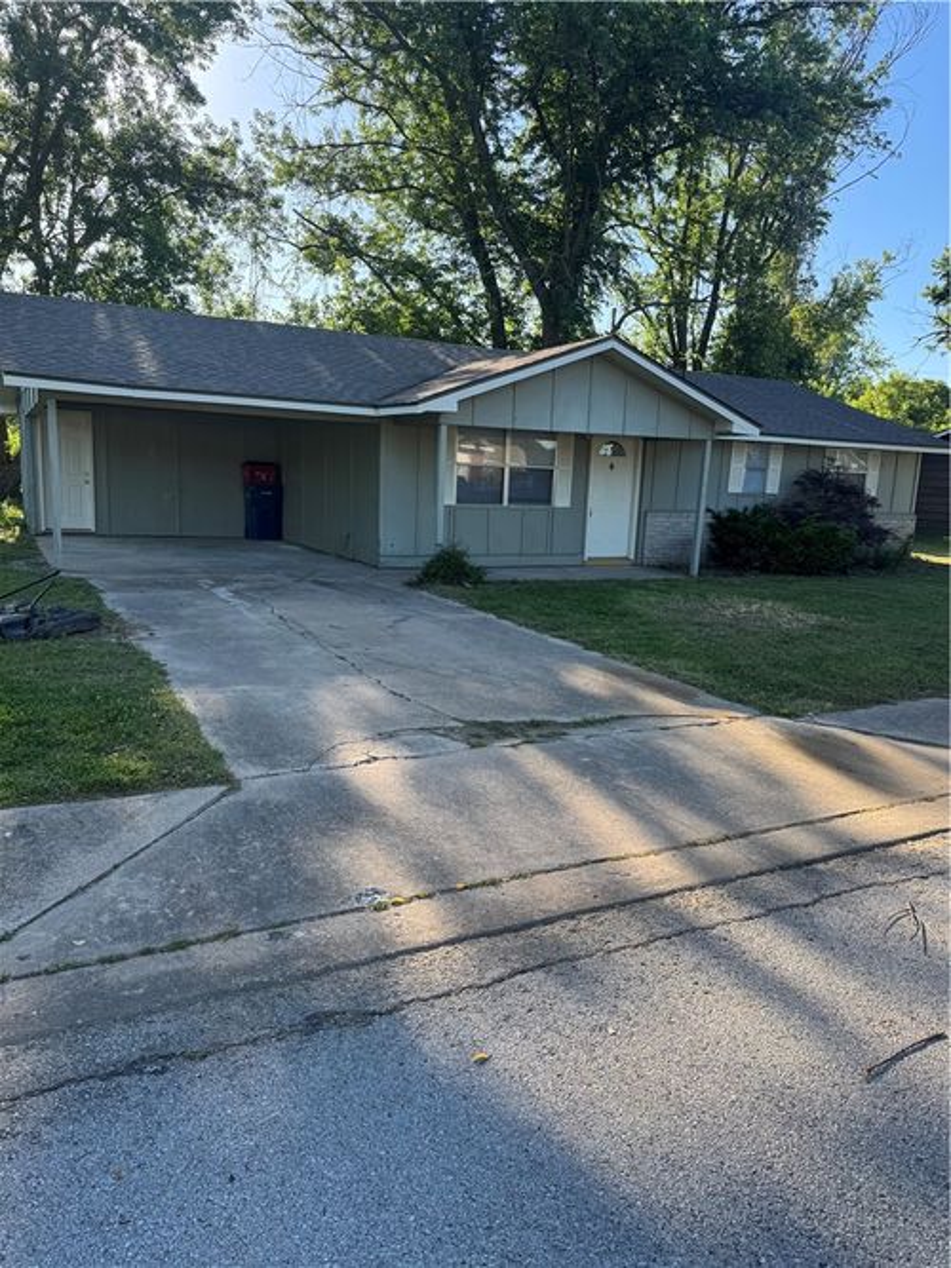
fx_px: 879
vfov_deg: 71.6
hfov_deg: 56.8
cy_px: 634
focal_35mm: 24
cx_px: 476
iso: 80
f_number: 1.78
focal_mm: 6.76
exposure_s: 1/792
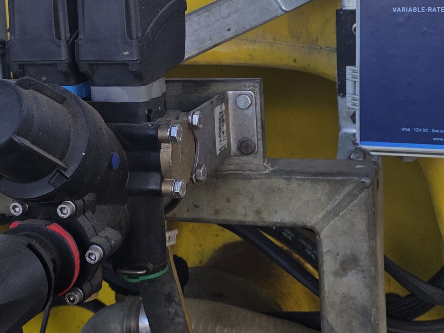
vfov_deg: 20.9
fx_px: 898
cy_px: 87
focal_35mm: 70
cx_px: 200
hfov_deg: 27.8
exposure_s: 1/1441
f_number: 1.7
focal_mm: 6.3
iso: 80
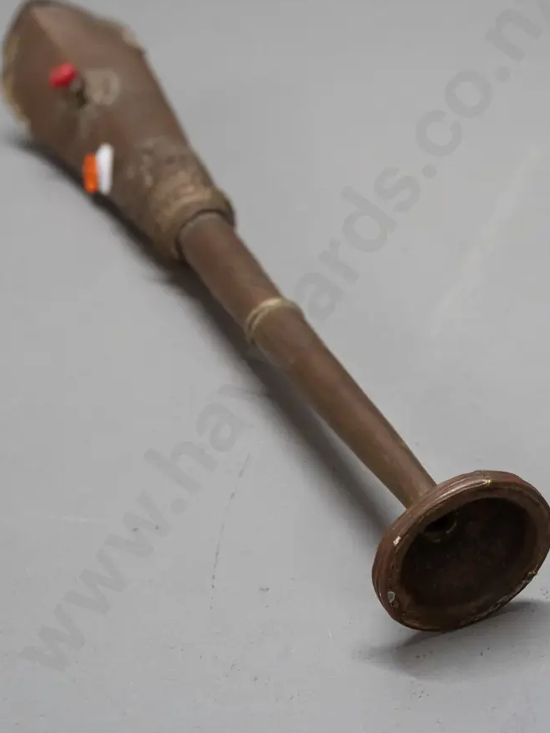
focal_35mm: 54
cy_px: 325
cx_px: 294
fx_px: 1144
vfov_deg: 35.5
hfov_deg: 27.0
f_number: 5
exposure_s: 1/200
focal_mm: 23
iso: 3200
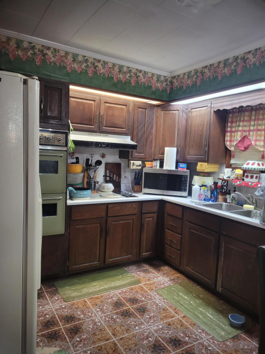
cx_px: 132
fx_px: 265
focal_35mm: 26
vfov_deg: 67.3
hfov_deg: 53.0
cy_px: 177
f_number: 1.8
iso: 320
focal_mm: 5.4
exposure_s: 1/40
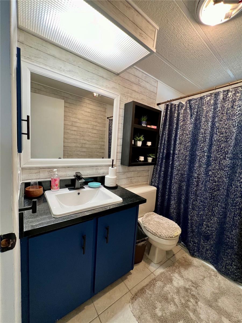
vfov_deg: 106.2
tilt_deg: -6.3
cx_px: 121
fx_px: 121
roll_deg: -3.6
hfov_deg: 89.9
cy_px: 162
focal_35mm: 13
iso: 160
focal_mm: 1.57
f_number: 1.8
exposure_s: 1/60
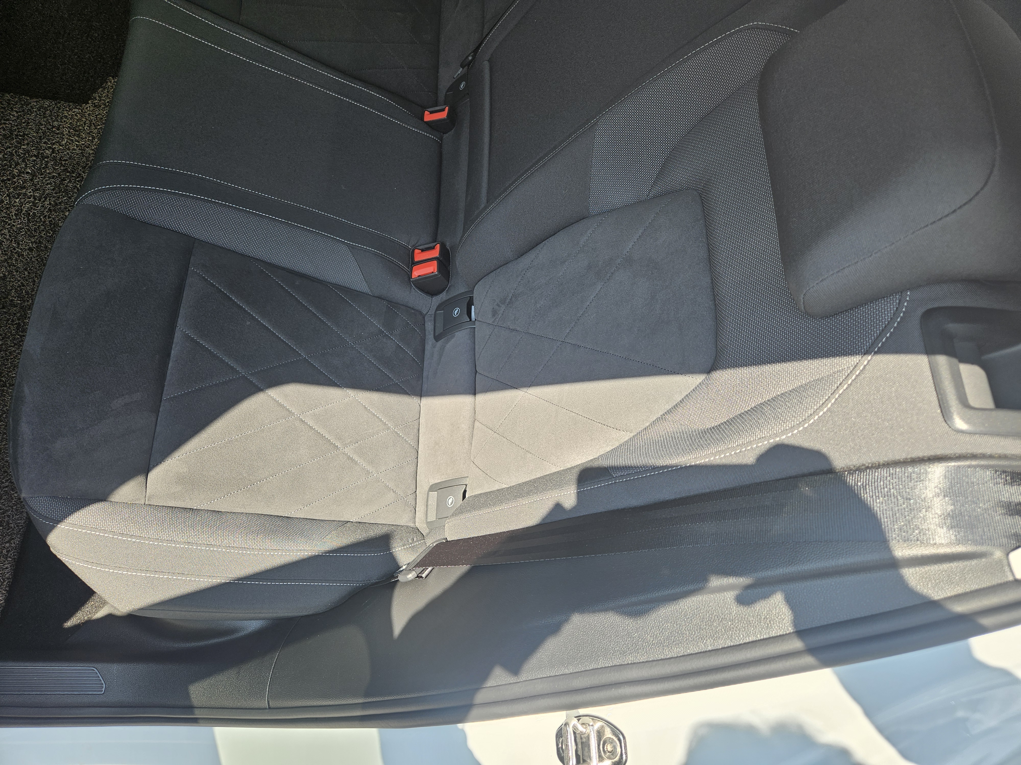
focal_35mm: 23
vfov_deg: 58.9
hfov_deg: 73.9
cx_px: 510
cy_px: 382
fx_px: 678
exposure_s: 1/194
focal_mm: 5.4
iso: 25
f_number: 1.8
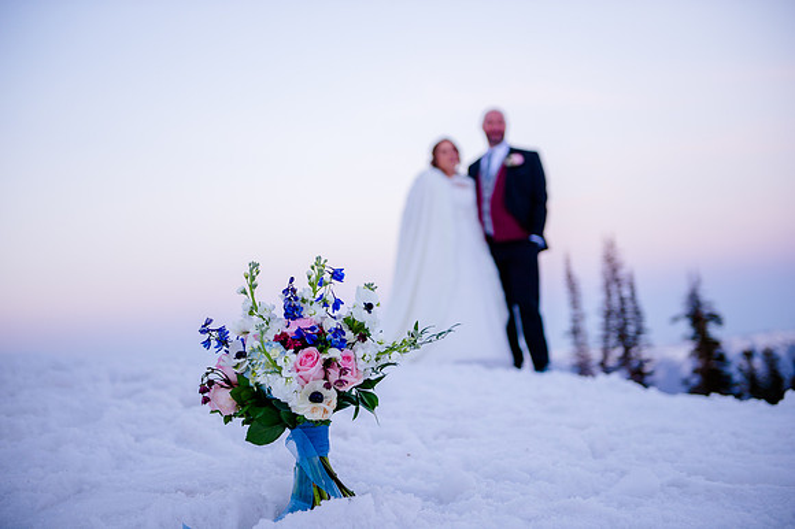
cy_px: 264
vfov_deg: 24.6
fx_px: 1214
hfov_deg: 36.3
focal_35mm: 55
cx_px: 398
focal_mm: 55
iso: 250
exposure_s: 1/100
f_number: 2.8
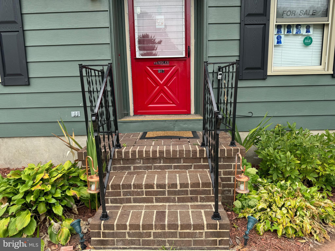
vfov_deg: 56.8
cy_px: 126
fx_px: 232
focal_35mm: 24
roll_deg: +0.8
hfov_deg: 71.6
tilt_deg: -9.9
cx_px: 168
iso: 80
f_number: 1.78
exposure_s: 1/1094
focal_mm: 6.76
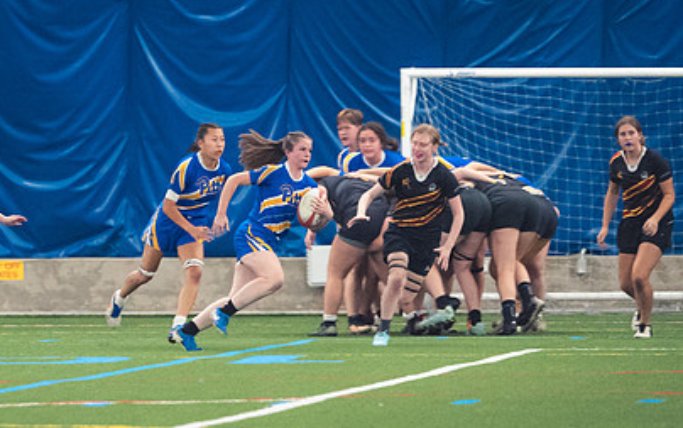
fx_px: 8921
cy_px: 279
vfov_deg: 2.7
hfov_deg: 4.4
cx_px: 30
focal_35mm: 479
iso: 4500
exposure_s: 1/320
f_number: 2.8
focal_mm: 160
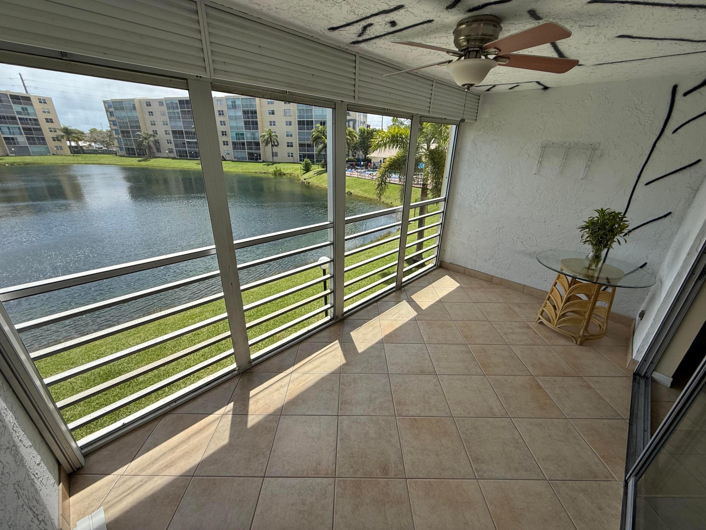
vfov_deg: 85.7
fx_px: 286
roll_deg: -0.8
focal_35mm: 14
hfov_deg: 102.1
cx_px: 353
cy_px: 265
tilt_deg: -21.7
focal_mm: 2.22
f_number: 2.2
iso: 50
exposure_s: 1/1145
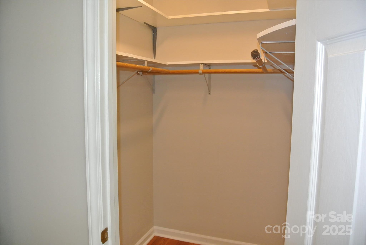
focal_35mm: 27
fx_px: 275
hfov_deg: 67.3
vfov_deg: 48.0
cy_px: 122
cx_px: 183
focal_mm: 10
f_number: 3.5
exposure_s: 1/60
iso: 800
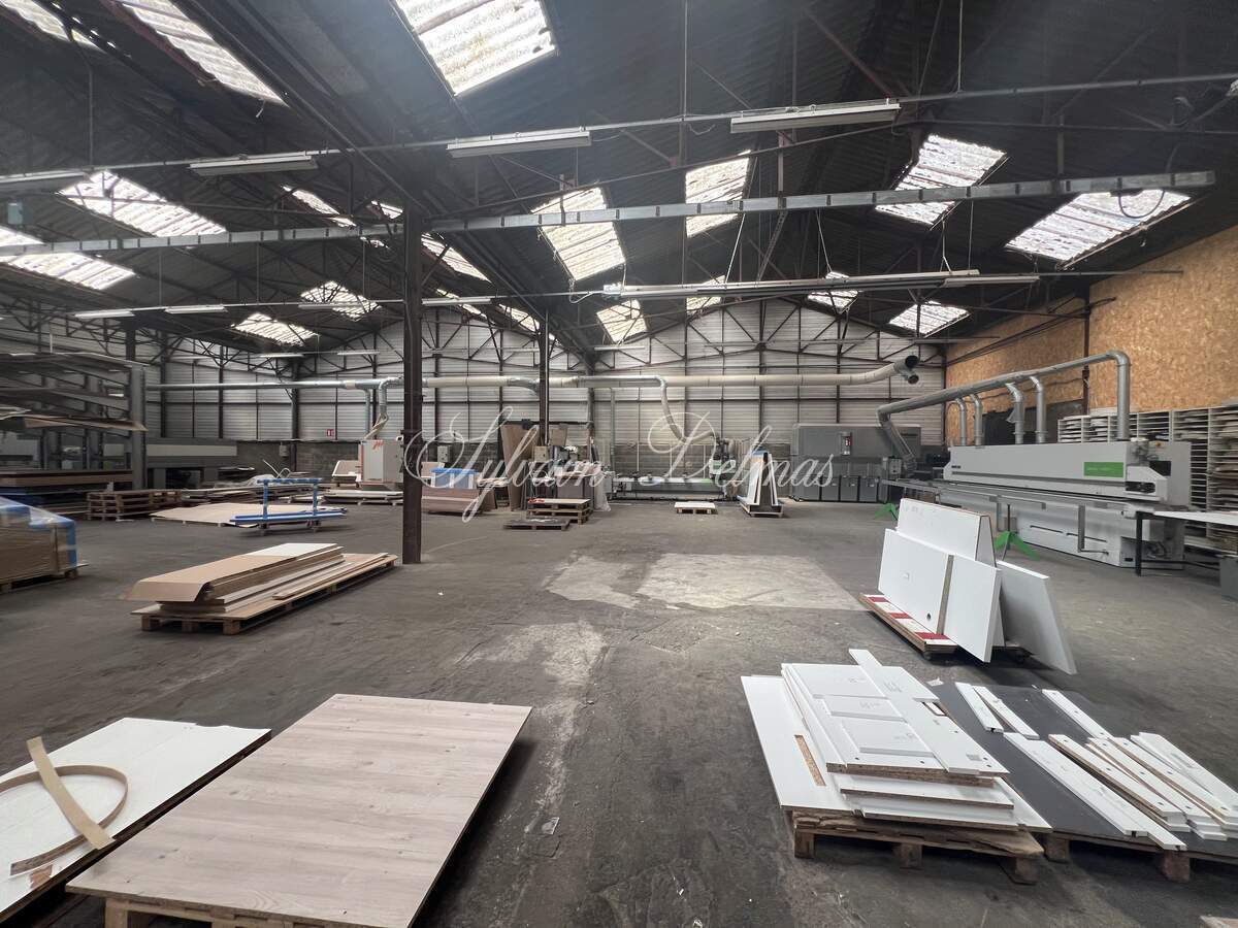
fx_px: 465
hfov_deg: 106.2
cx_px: 619
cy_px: 464
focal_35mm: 13
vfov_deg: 89.9
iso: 100
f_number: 1.8
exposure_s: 1/99
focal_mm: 1.57
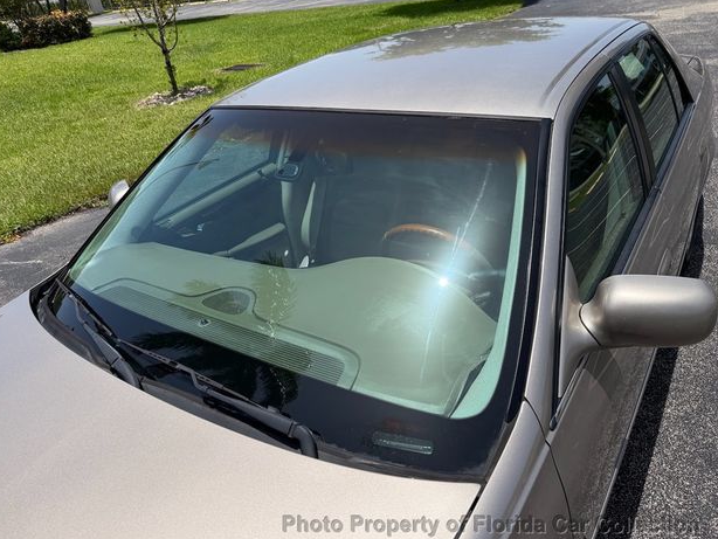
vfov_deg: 54.9
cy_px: 269
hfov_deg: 69.4
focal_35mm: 25
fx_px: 519
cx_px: 364
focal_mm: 6.76
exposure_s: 1/6173
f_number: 1.78
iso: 100
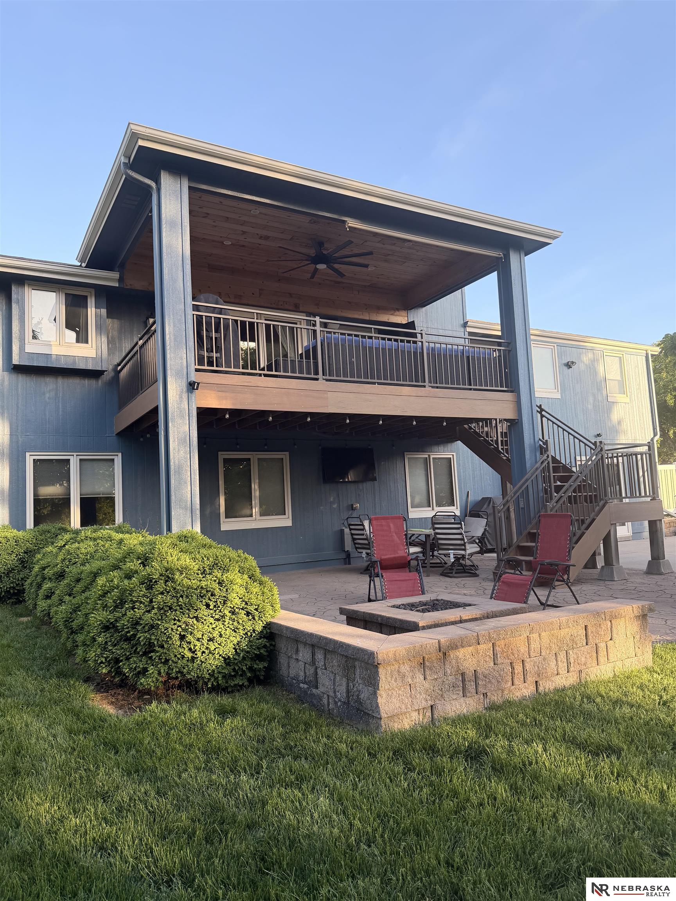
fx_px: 625
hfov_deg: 56.8
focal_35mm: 24
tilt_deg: +5.6
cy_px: 450
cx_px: 338
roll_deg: +2.8
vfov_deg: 71.6
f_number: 1.78
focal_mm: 6.76
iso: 100
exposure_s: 1/677
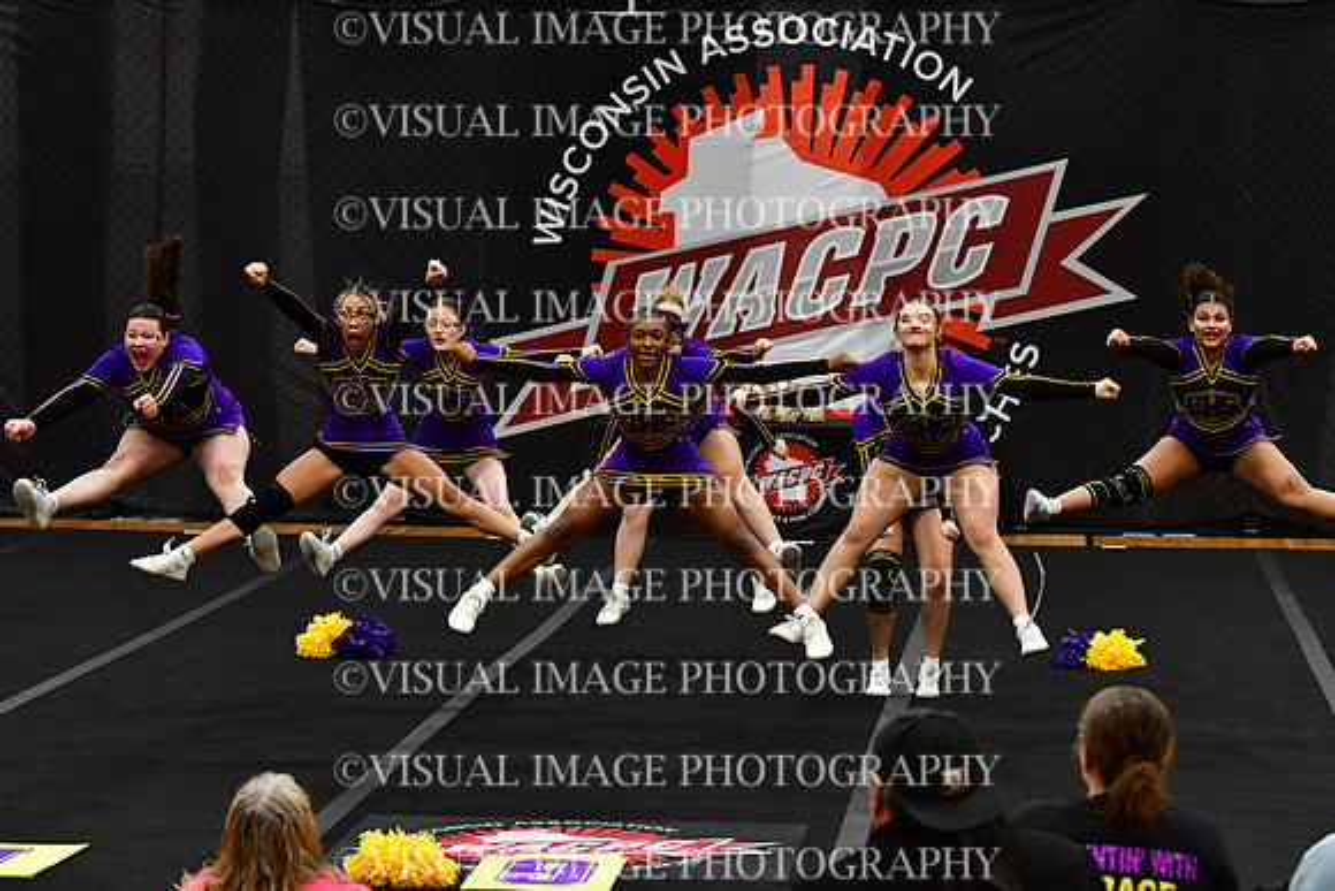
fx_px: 3894
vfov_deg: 13.0
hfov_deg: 19.5
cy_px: 446
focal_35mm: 105
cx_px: 668
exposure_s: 1/500
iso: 4000
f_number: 4
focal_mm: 70
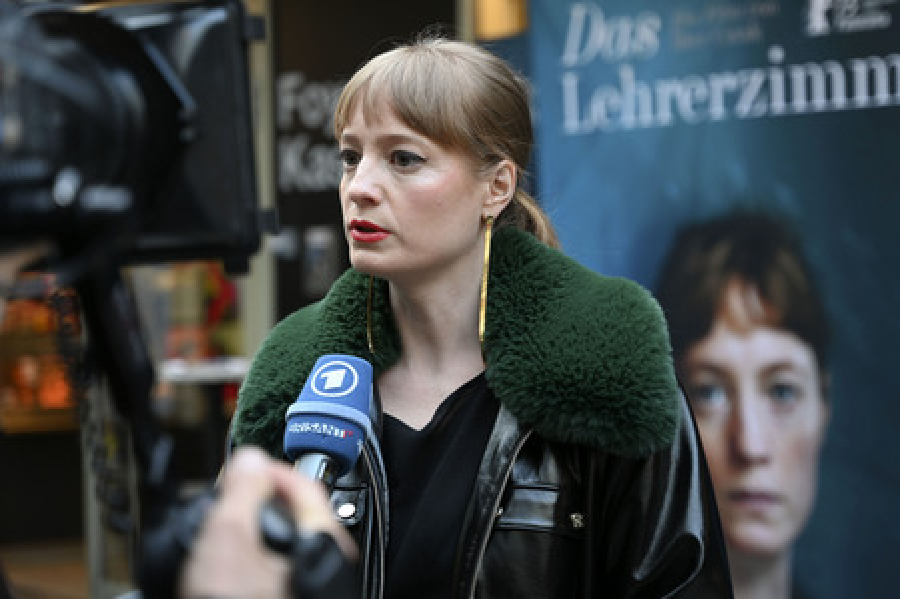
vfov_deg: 21.5
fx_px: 1574
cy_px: 300
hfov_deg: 31.9
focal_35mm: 63
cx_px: 450
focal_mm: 63
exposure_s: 1/100
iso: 400
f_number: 2.8
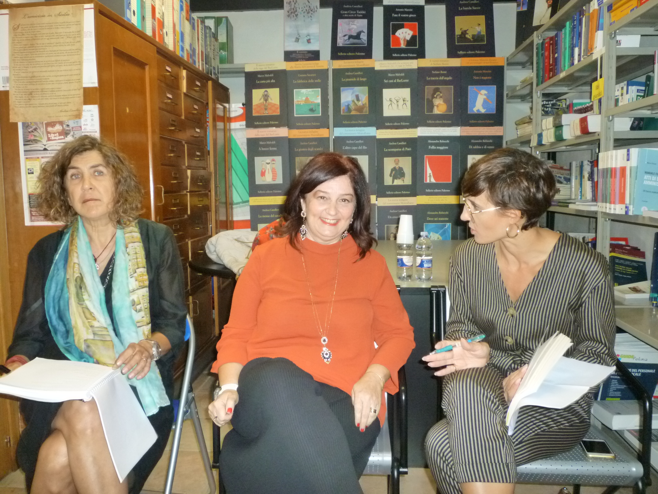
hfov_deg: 61.7
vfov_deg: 48.2
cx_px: 329
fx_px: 551
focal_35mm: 29
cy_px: 247
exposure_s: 1/30
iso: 500
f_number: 3.3
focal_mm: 5.2
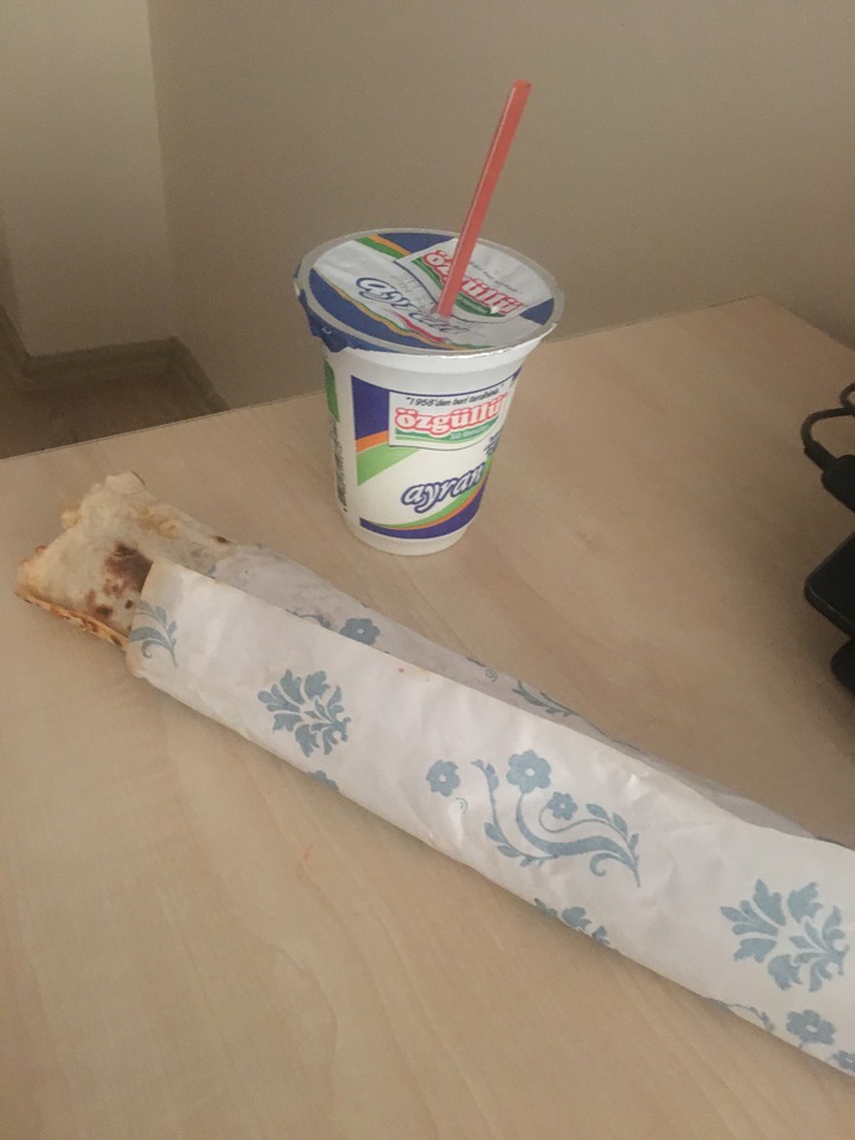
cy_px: 570
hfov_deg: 48.2
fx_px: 955
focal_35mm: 29
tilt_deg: -41.6
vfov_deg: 61.7
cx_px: 428
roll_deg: -6.3
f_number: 2.2
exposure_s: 1/17
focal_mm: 4.15
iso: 400
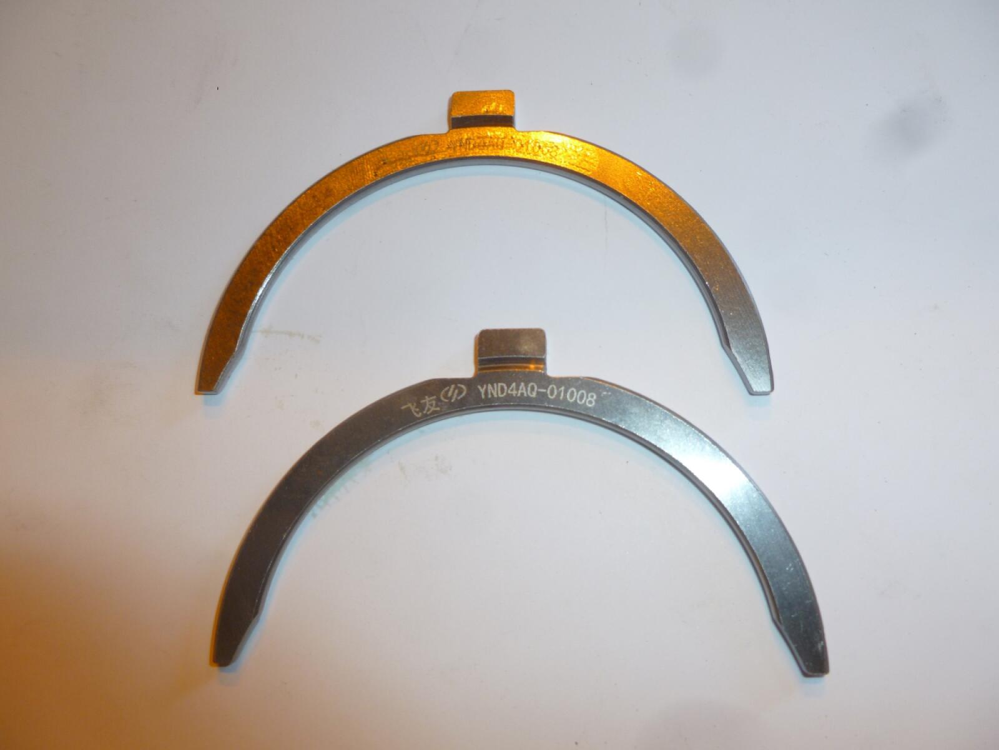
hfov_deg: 63.4
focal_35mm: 28
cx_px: 500
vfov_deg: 49.7
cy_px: 375
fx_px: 808
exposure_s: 1/30
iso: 100
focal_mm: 5
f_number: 3.3
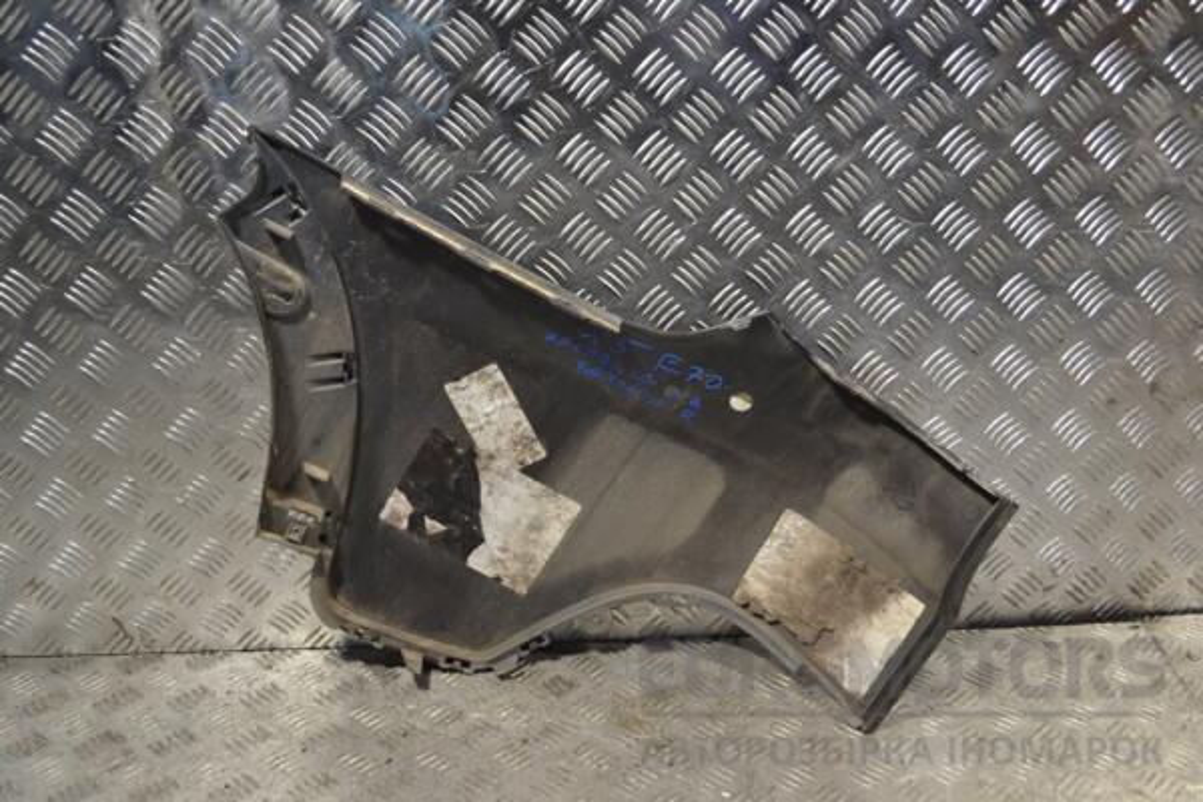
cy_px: 401
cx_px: 602
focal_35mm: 39
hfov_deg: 49.6
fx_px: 1303
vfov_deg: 34.2
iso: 400
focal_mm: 26
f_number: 5
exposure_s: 1/100
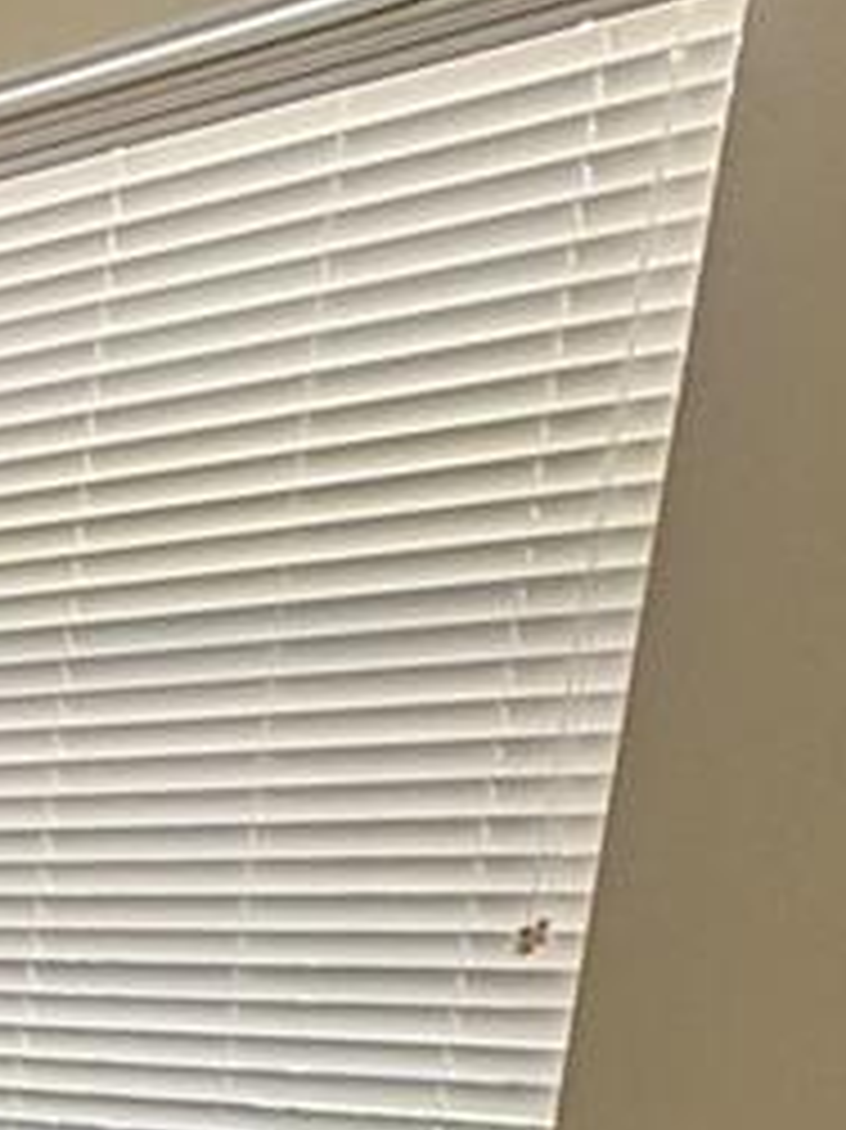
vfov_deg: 25.4
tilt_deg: -10.6
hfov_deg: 15.8
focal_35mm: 67
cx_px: -976
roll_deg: -0.7
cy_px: 1427
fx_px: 2185
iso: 200
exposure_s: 1/120
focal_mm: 2.22
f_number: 2.2
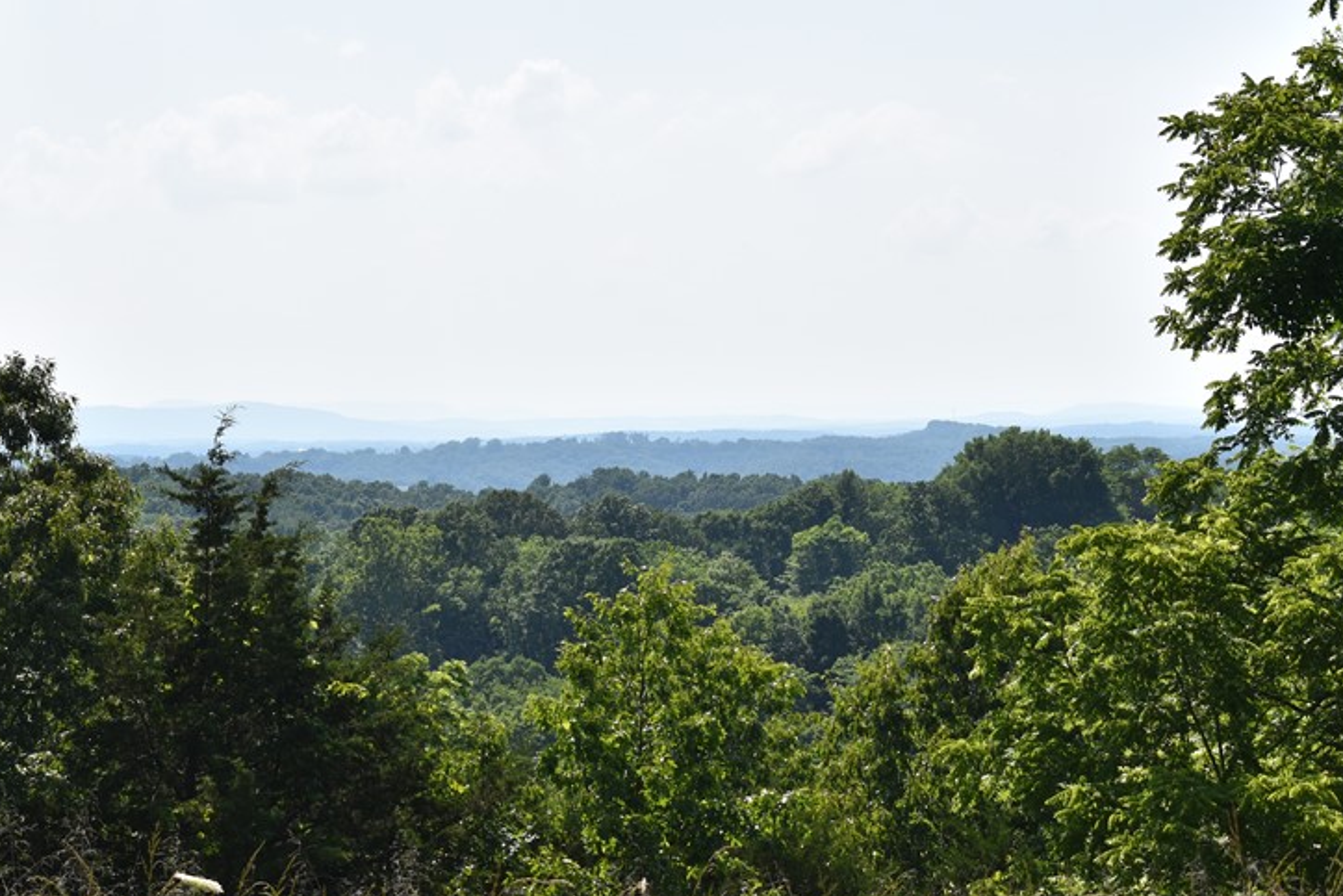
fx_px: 4617
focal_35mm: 124
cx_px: 562
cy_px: 493
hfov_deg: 16.5
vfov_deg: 11.1
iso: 100
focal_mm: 55
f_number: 11
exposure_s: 1/200
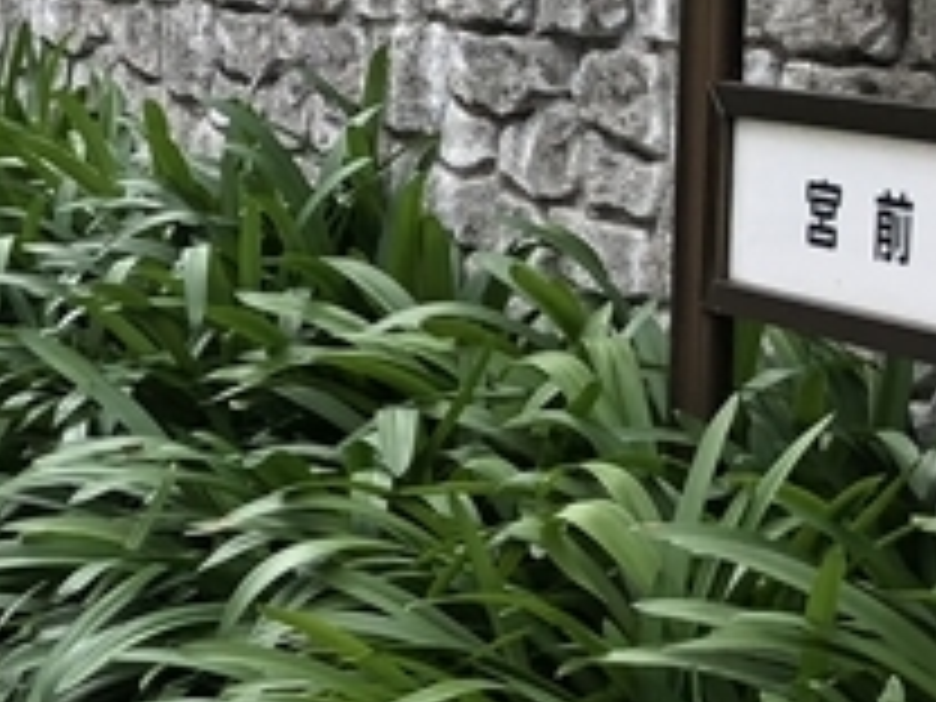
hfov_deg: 12.8
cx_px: -832
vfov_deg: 10.7
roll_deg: -0.3
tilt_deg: -3.4
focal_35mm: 138
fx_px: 3731
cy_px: 108
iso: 20
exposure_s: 1/631
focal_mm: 4
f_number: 1.8
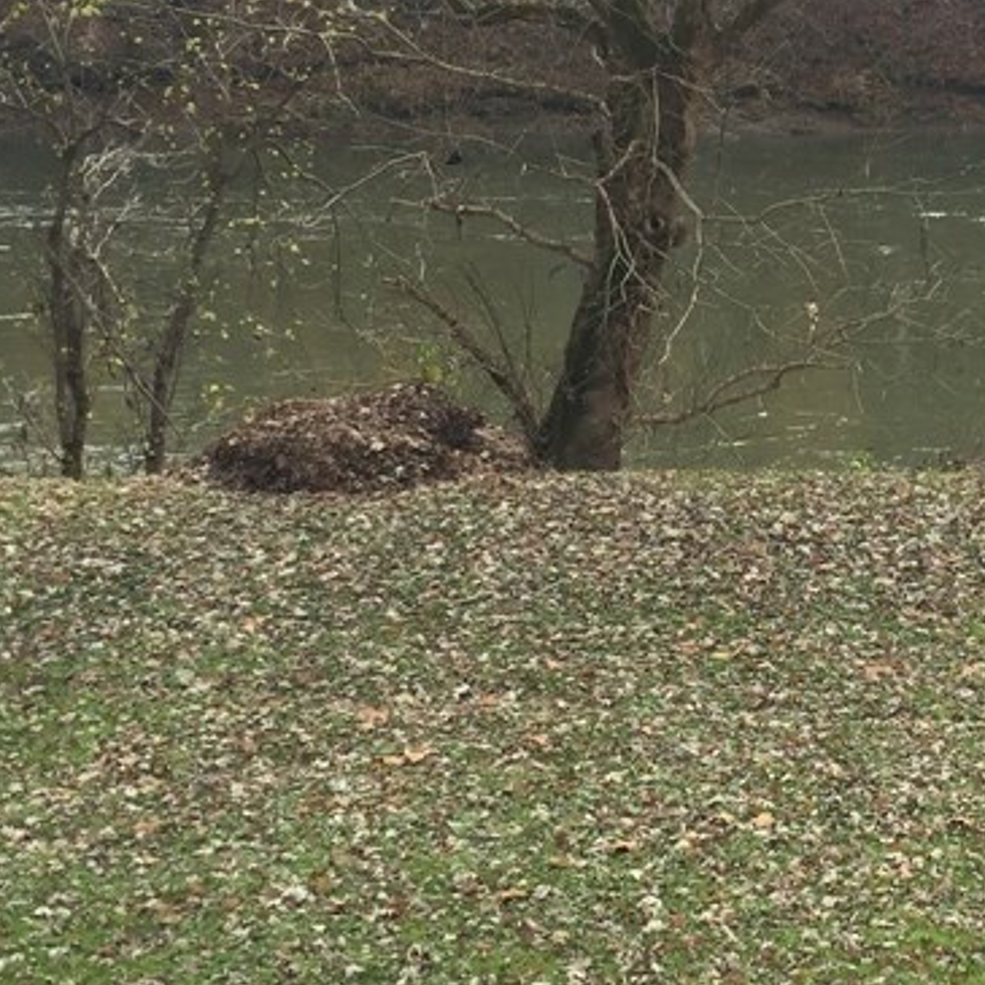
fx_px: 2318
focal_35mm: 72
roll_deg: +0.3
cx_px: 891
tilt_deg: -6.3
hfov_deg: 23.4
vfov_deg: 23.7
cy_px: 219
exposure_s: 1/444
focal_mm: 4.15
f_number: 2.2
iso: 32
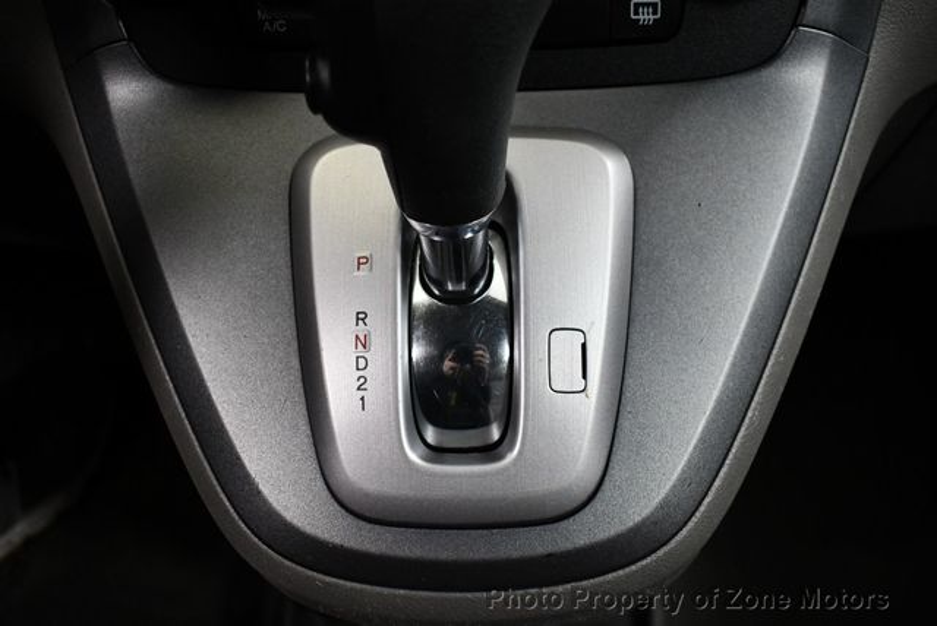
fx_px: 938
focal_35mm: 36
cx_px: 468
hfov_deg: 53.1
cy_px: 313
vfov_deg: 36.9
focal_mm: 18
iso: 2200
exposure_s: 1/125
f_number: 3.5
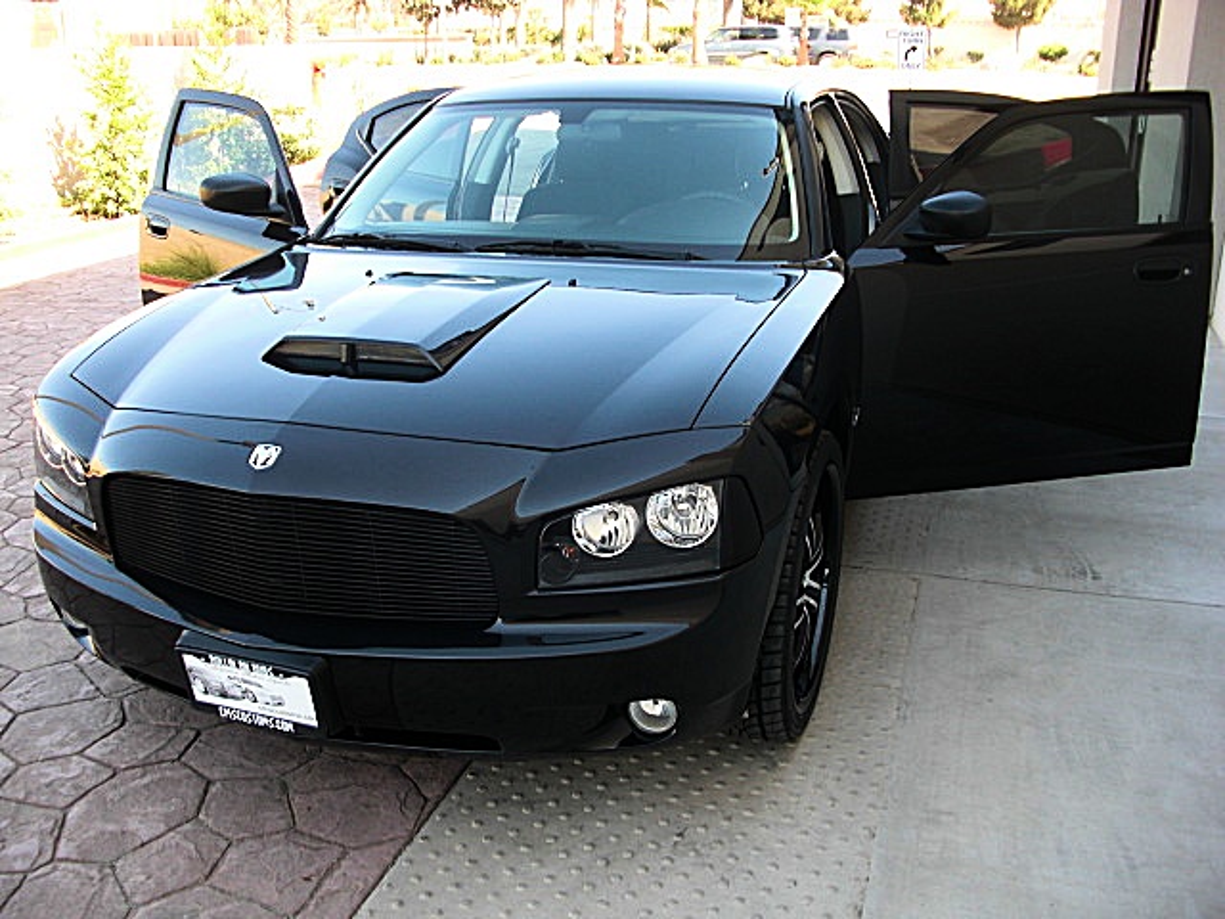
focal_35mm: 36
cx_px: 612
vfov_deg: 39.7
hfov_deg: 51.4
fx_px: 1274
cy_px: 460
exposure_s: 1/100
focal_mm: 6.3
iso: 50
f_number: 2.8
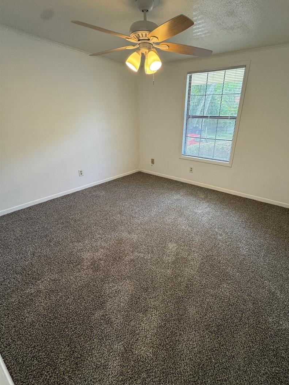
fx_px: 178
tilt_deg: -22.3
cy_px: 190
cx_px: 164
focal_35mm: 16
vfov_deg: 94.5
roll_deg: +0.0
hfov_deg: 77.7
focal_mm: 2.22
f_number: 2.2
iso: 125
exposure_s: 1/120
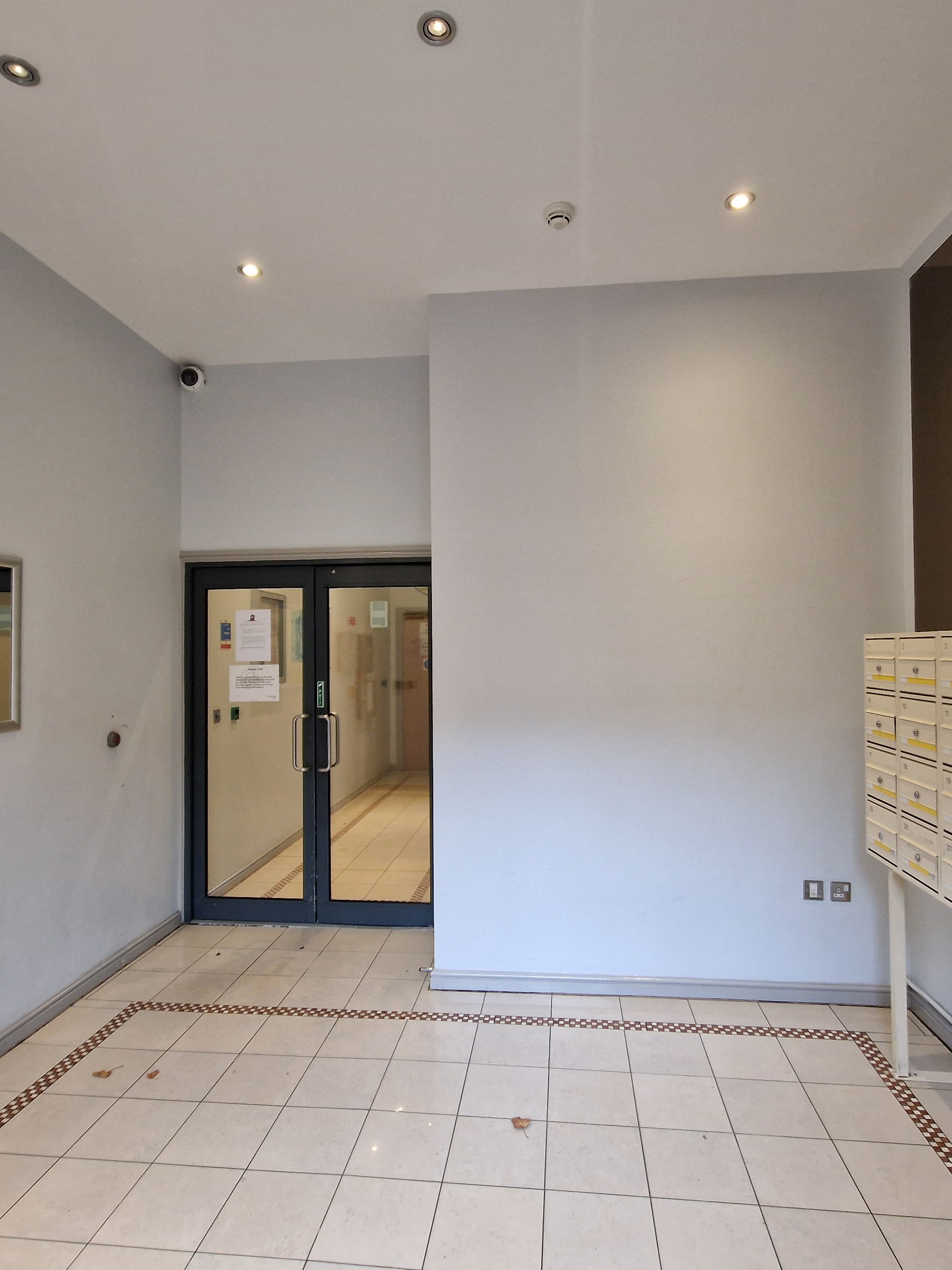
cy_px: 636
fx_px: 660
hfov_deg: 71.6
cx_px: 491
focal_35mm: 18
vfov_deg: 87.8
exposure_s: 1/50
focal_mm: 2.2
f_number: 2.2
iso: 250
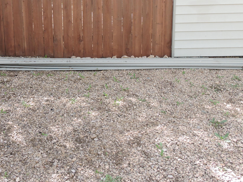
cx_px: 70
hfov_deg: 42.9
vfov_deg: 32.8
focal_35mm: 43
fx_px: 302
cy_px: 40
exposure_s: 1/200
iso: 100
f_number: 3.3
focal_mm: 4.3
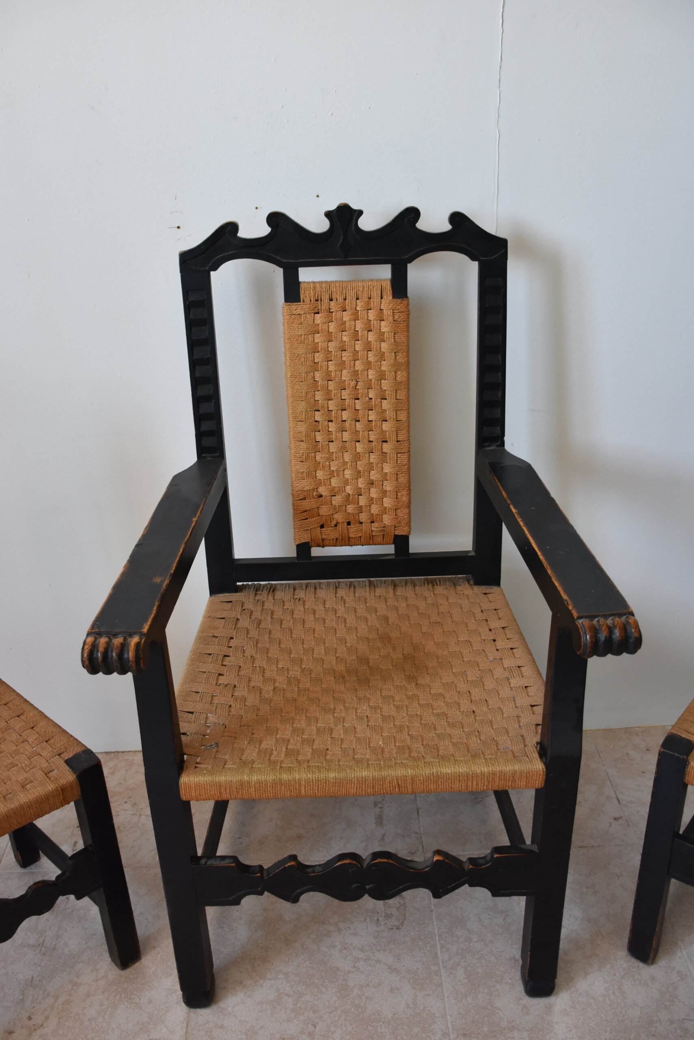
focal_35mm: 30
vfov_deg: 61.9
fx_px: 867
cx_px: 347
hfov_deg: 43.6
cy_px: 520
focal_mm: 20
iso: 800
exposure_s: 1/60
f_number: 4
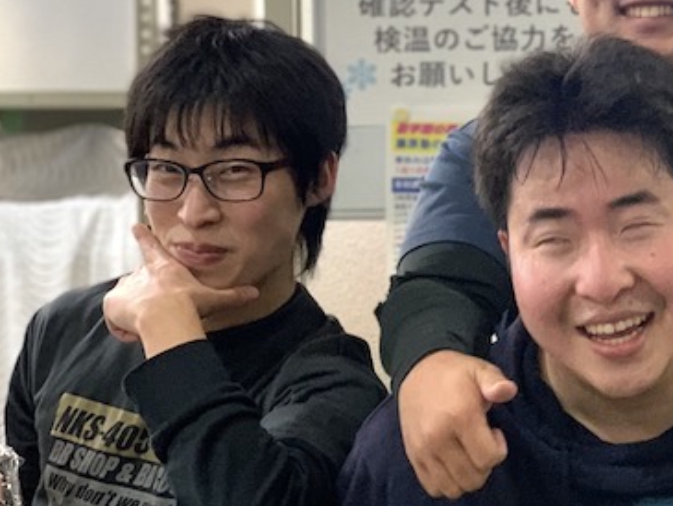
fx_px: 2217
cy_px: 187
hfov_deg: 16.9
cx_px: 671
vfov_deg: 13.0
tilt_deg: -2.6
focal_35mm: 114
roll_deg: -0.5
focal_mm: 6
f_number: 2.4
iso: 320
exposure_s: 1/40
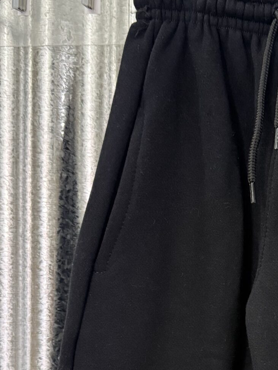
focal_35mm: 63
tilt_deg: -4.1
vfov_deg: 29.7
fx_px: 675
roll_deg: -1.7
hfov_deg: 22.3
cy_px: 320
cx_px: 286
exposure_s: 1/50
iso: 500
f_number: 1.78
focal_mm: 6.76
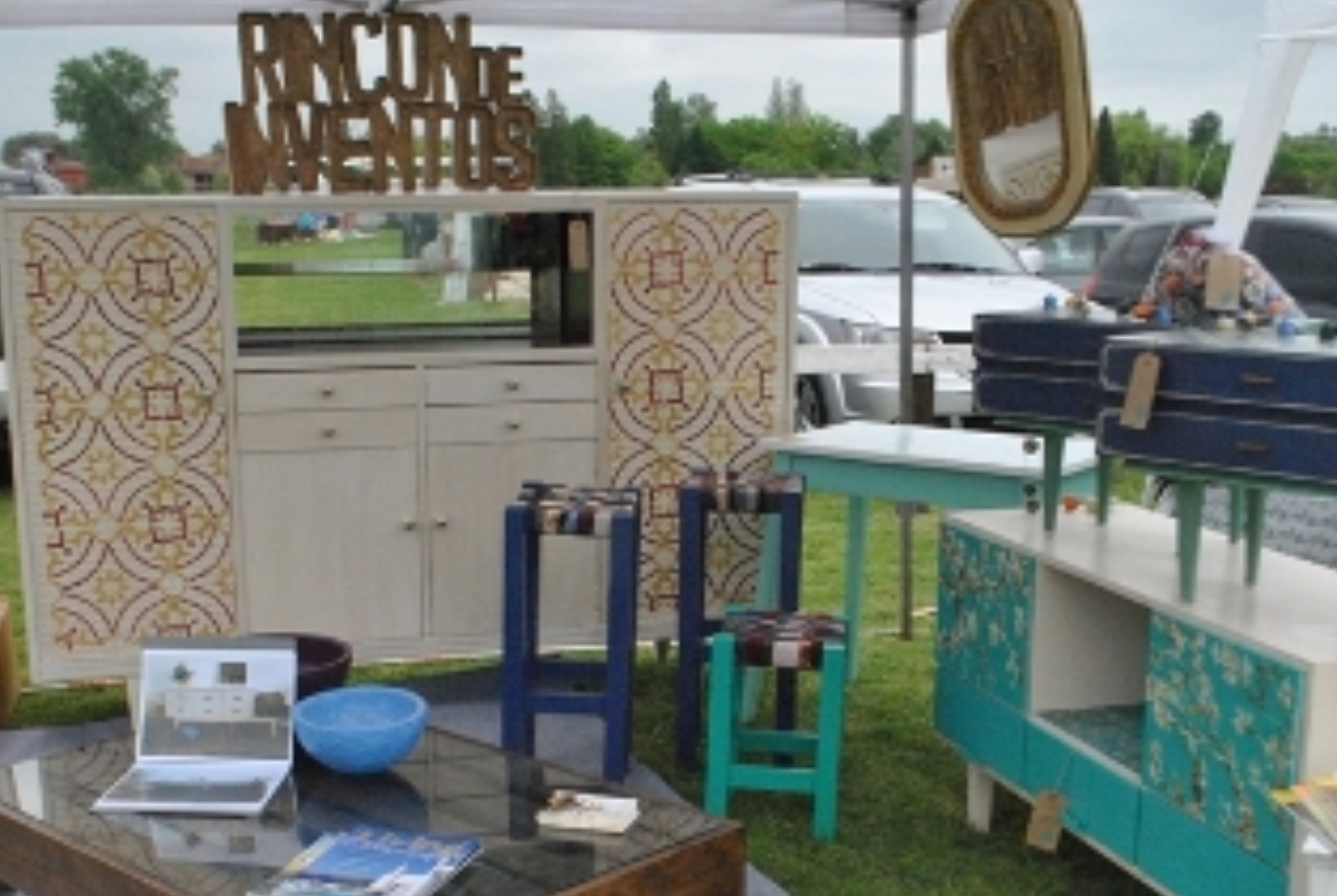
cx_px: 590
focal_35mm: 47
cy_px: 561
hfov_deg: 41.8
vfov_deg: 28.6
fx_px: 1748
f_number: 7.1
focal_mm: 22
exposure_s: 1/3200
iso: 1600
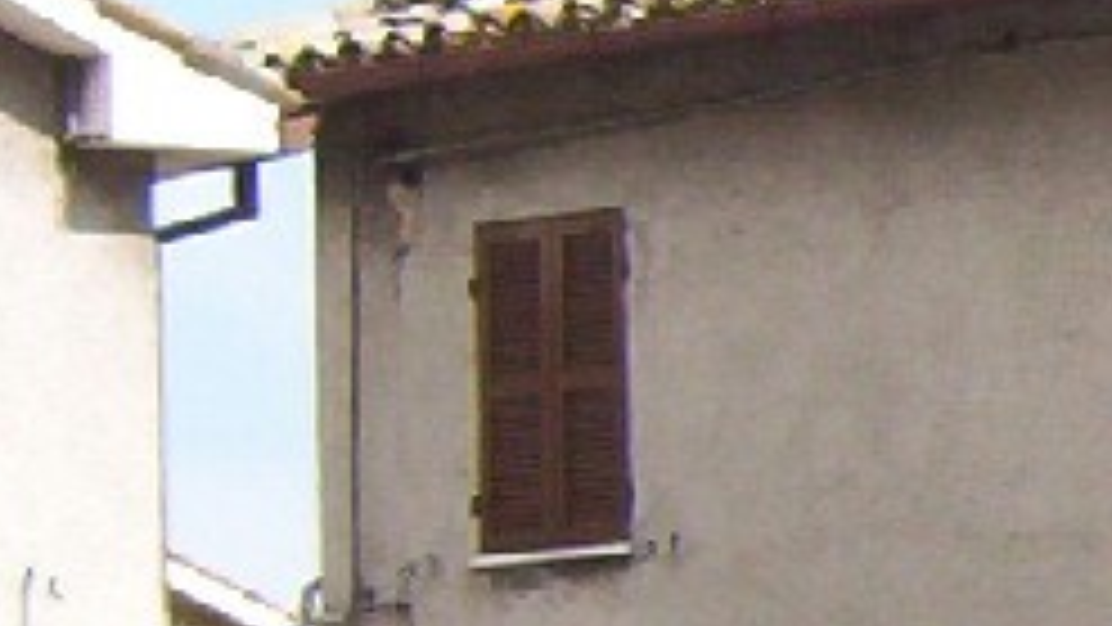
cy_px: 617
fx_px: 5544
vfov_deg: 6.4
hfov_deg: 10.5
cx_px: 2269
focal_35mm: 188
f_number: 5.24
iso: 100
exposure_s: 1/395
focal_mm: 5.54
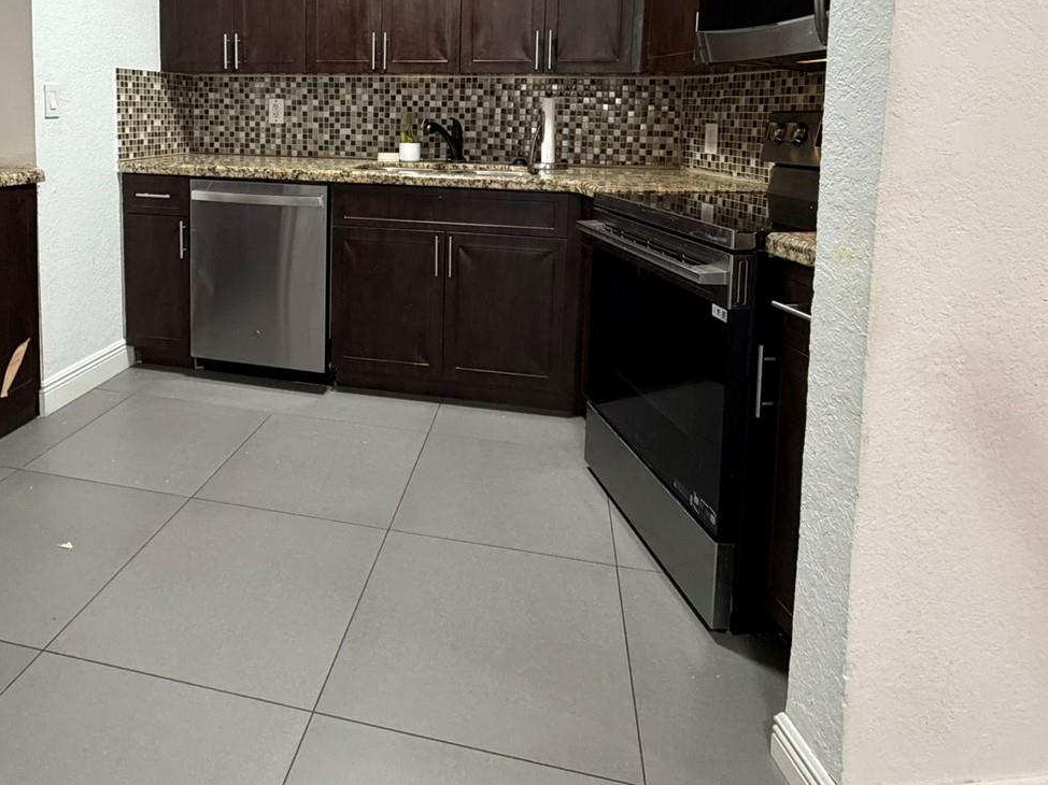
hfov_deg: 72.9
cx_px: 403
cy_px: 167
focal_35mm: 23
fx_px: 696
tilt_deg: -5.9
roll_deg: -0.5
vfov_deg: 55.1
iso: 400
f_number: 2.2
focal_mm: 2.22
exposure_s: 1/60
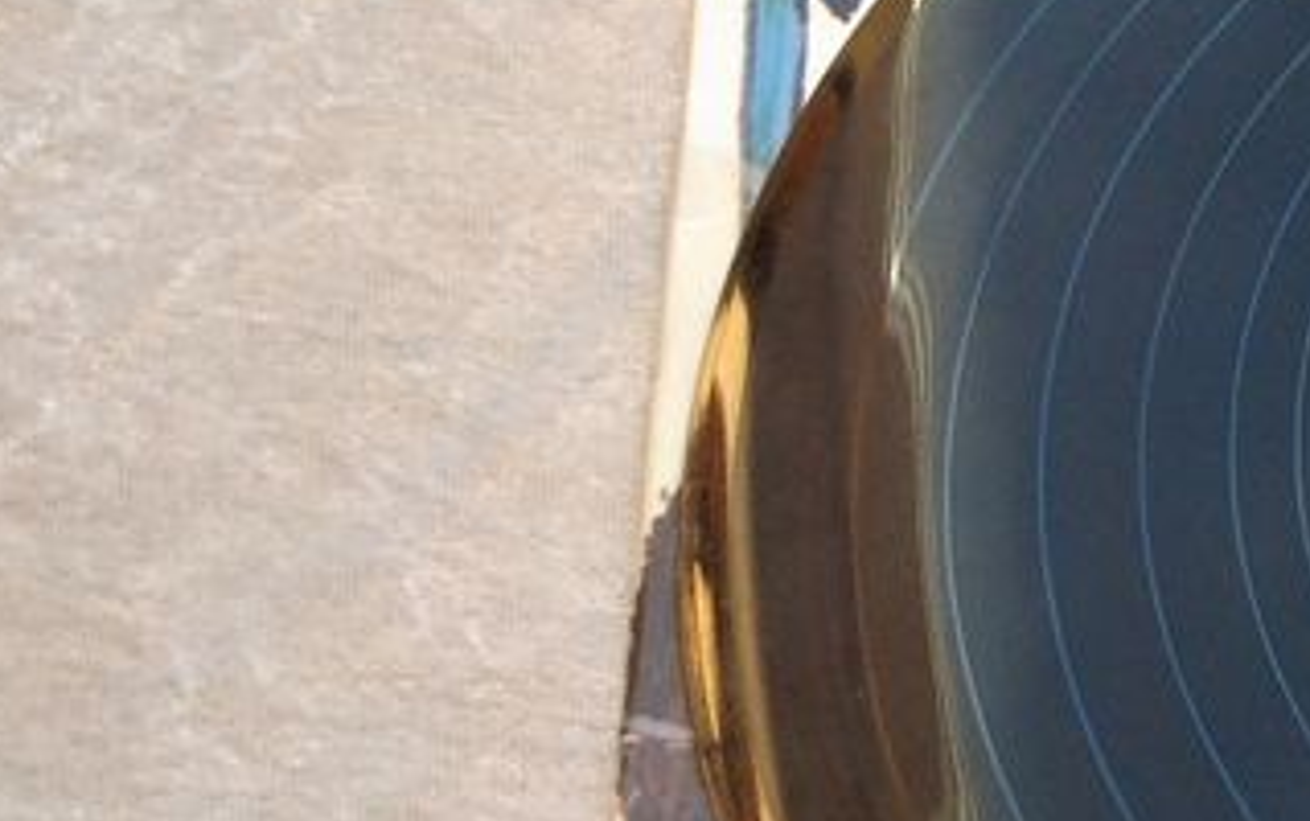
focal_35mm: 116
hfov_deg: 16.3
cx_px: 2025
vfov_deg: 11.2
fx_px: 4145
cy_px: 753
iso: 64
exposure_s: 1/60
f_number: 2.4
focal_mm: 4.28
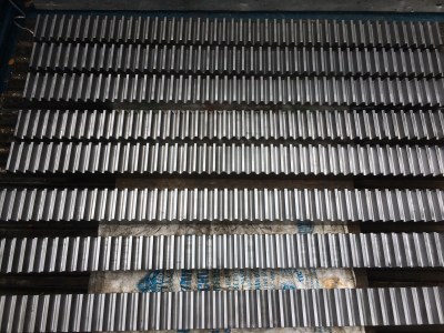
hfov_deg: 61.7
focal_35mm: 29
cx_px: 222
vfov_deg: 48.2
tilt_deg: -70.9
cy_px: 166
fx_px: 372
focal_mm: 4.15
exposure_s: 1/631
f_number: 2.2
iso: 32
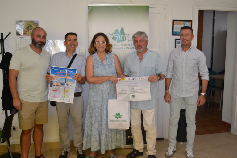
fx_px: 237
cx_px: 118
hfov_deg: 53.1
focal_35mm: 36
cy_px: 79
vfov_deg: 36.9
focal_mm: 24
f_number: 3.8
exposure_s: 1/60
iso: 720
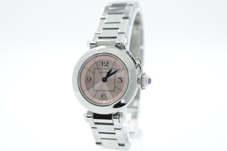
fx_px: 378
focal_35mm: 60
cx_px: 114
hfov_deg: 33.5
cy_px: 76
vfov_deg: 22.5
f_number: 8
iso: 125
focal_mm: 40
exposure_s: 1/50
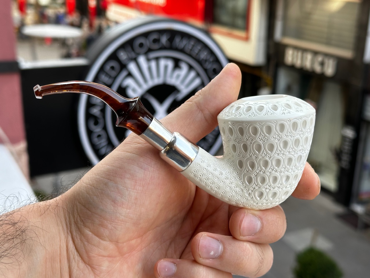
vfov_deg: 30.3
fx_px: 513
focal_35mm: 48
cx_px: 185
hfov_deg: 39.7
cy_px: 139
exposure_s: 1/261
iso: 64
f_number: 1.78
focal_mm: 6.86
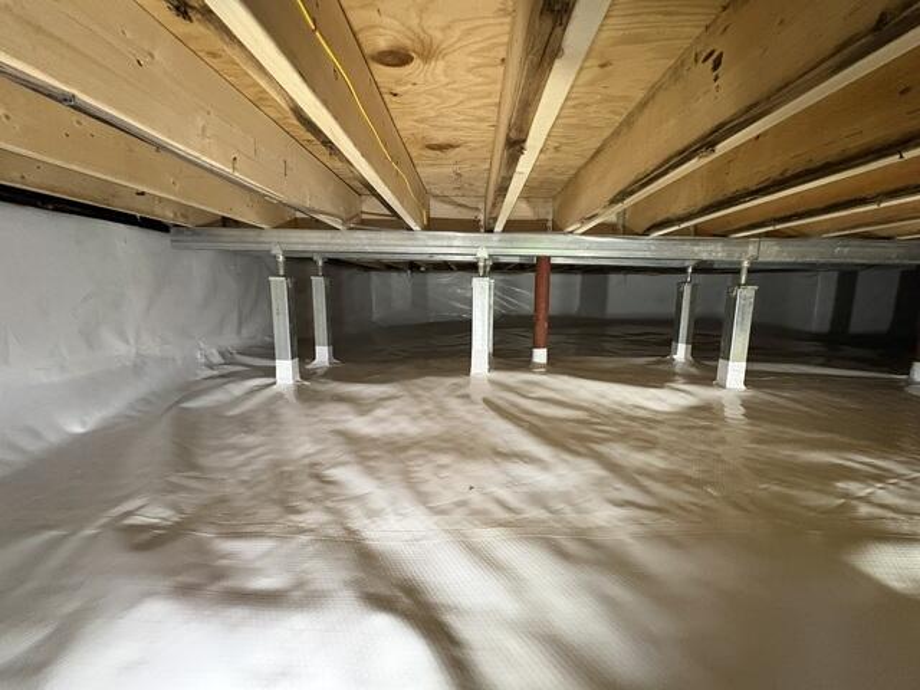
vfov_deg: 85.7
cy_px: 345
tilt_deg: -8.0
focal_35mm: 14
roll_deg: +0.4
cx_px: 460
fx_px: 372
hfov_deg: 102.1
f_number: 2.2
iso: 1000
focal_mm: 2.22
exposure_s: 1/39
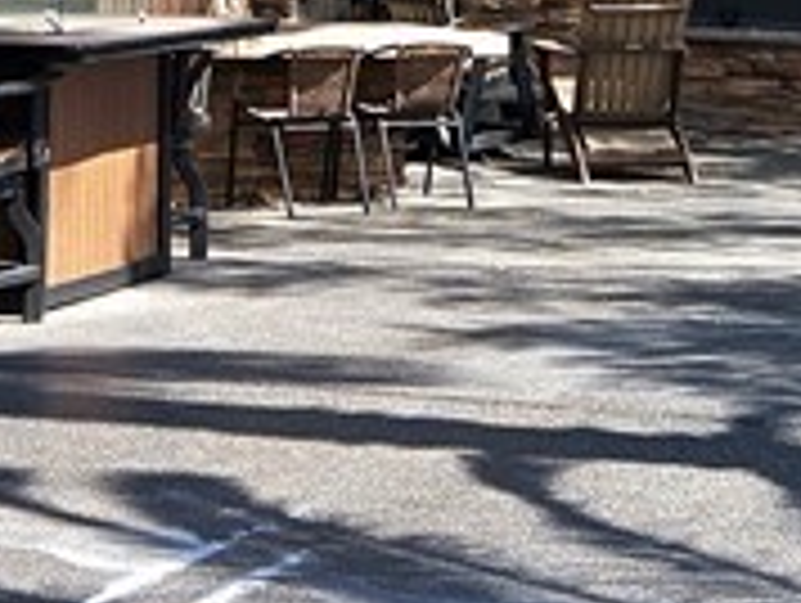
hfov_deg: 14.9
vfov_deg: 10.4
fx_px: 3059
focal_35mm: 132
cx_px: 423
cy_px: -562
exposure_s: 1/1667
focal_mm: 5.4
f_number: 1.8
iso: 25
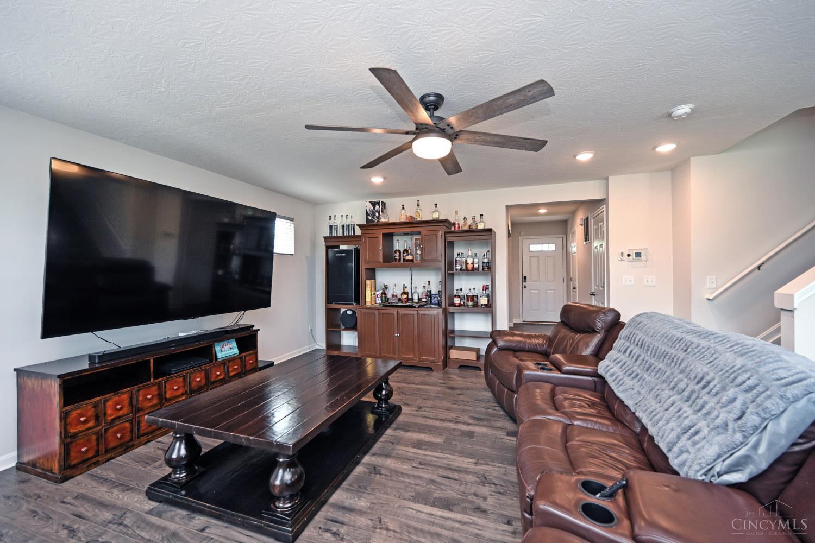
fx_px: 317
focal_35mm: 14
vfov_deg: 81.2
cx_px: 408
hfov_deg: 104.3
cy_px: 272
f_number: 4
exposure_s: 1/60
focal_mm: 14
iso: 500
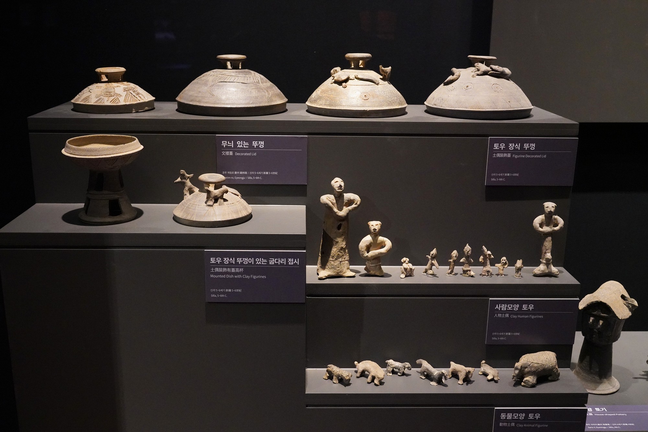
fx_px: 720
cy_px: 216
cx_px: 324
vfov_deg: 33.4
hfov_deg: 48.5
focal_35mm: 40
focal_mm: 40
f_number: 7.1
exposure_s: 1/100
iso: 10000
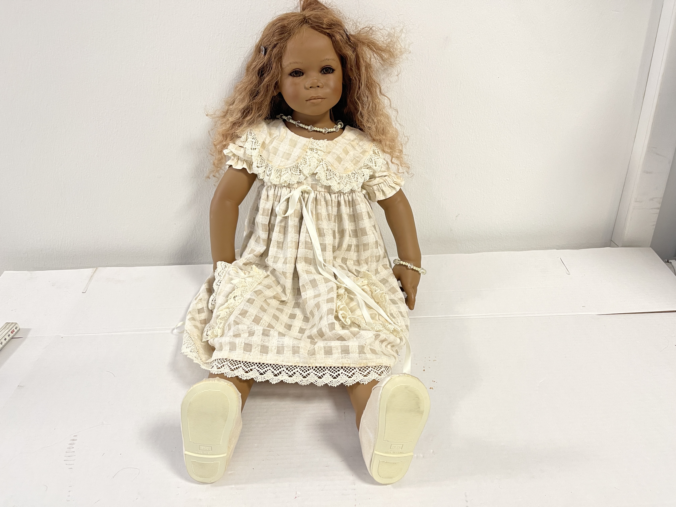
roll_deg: +2.0
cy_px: 254
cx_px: 338
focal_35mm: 25
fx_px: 488
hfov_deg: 69.4
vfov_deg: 54.9
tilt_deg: -27.7
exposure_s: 1/50
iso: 100
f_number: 1.6
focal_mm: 5.1
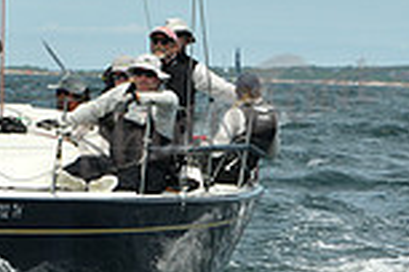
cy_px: 9
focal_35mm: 646
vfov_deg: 2.1
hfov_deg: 3.2
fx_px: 7339
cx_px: -64
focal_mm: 170
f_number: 9
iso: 320
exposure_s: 1/1250
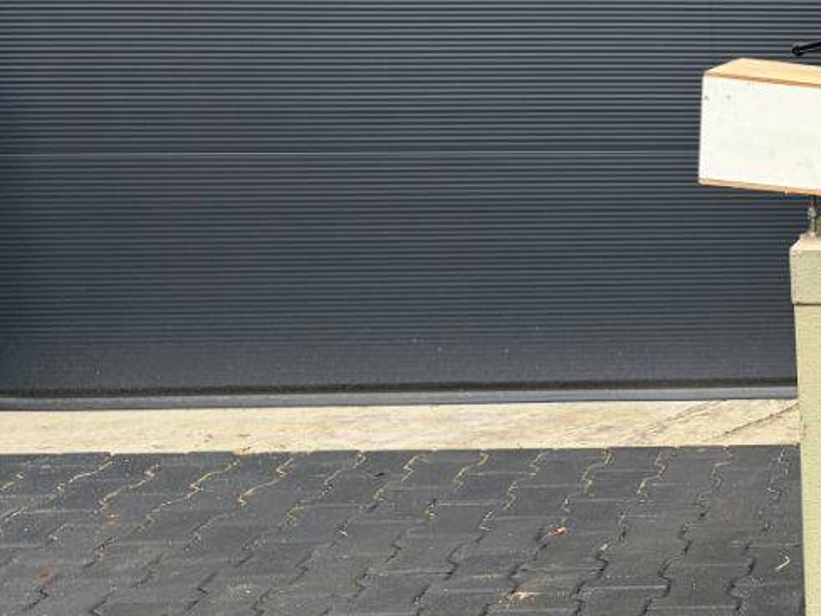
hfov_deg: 24.9
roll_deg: +0.5
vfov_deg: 21.6
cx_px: 1059
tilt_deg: -8.2
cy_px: 294
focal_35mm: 68
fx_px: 1613
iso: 50
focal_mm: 5.96
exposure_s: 1/122
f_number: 1.6
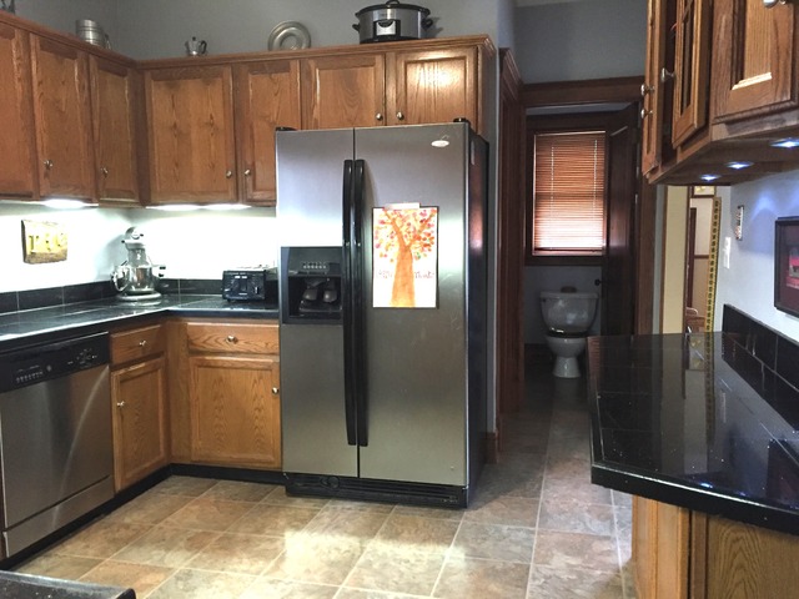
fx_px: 669
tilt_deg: -6.2
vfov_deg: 48.2
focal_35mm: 29
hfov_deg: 61.7
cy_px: 300
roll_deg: +1.2
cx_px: 400
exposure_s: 1/17
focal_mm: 4.15
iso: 250
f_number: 2.2
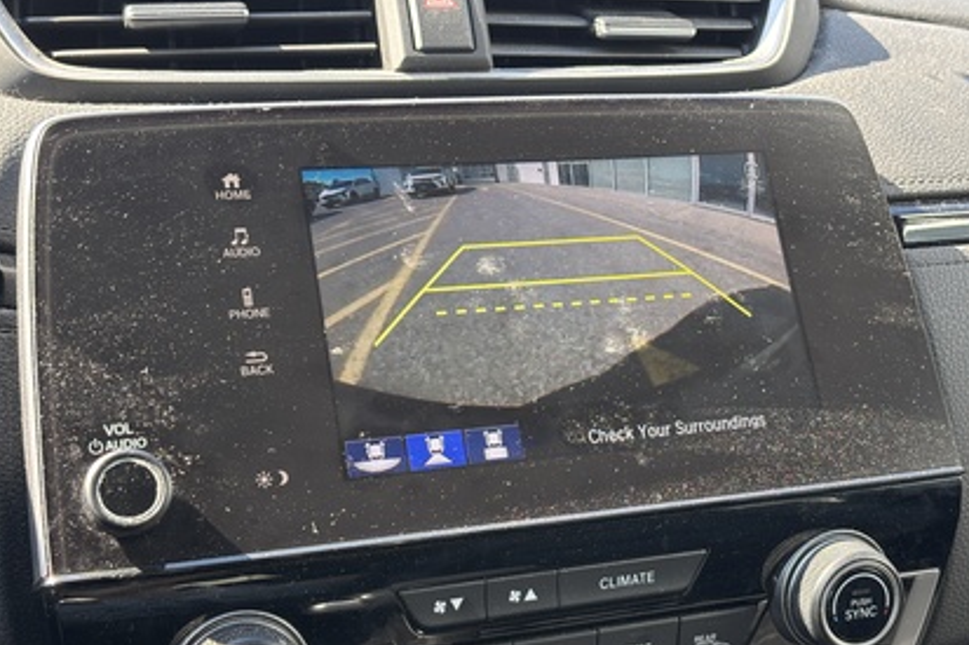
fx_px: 1480
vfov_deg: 24.6
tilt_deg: -20.5
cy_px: 348
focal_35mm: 55
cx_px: 481
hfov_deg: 36.3
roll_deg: -5.2
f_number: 1.6
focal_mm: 5.96
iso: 50
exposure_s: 1/100
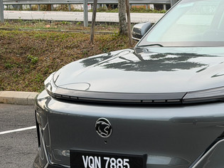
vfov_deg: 11.6
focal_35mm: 128
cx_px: 252
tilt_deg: -7.5
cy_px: 106
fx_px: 828
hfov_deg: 15.0
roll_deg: -0.5
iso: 64
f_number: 1.78
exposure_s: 1/641
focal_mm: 6.76
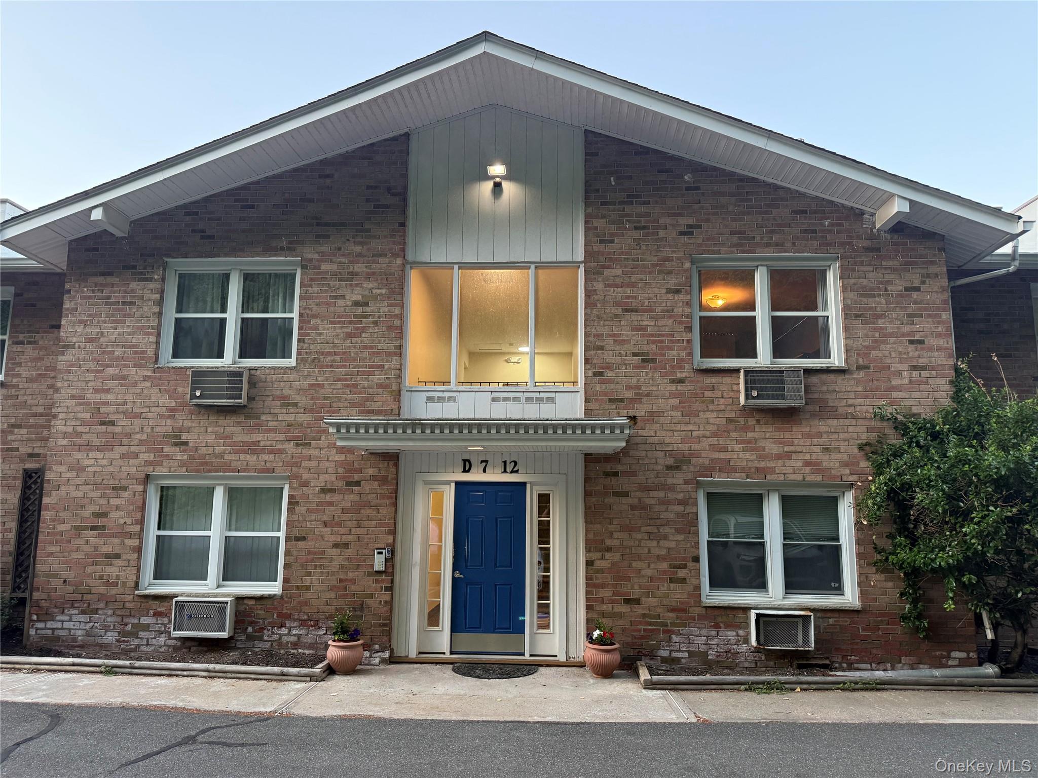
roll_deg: -1.2
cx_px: 519
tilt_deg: +10.1
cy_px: 389
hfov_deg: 71.6
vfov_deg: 56.8
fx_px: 720
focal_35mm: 24
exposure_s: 1/120
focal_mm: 6.76
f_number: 1.78
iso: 250
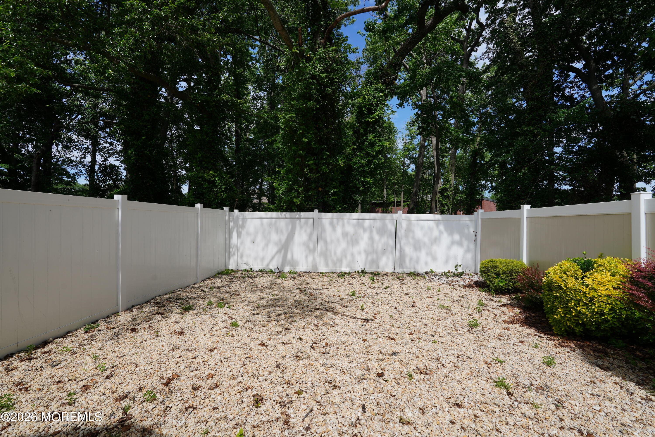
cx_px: 328
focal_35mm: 16
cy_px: 218
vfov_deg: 72.1
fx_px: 300
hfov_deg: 95.0
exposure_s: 1/320
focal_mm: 16.5
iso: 125
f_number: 9
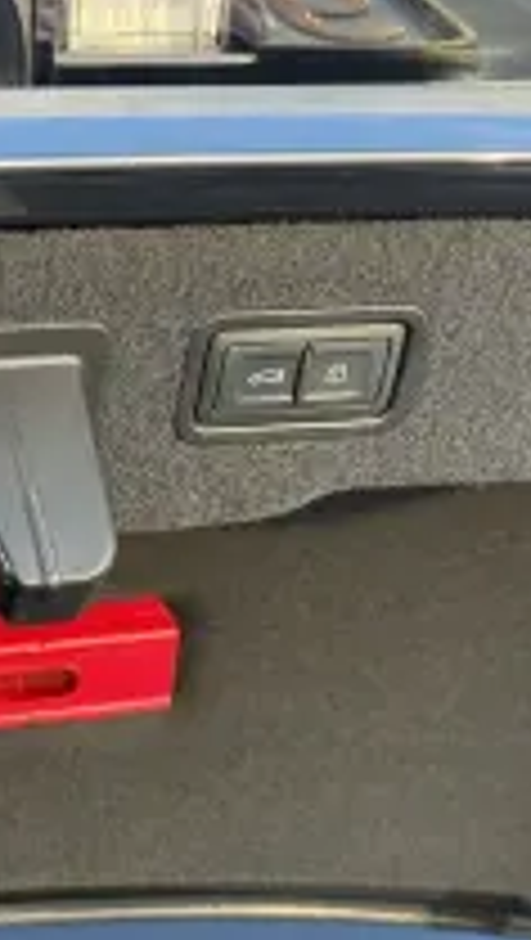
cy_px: 490
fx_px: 2246
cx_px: 117
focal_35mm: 90
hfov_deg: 13.4
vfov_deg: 23.6
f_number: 1.78
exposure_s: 1/122
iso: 64
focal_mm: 6.76
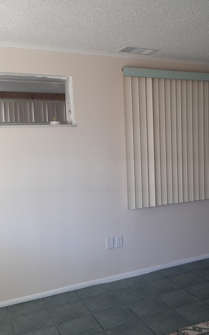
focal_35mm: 37
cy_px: 167
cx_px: 161
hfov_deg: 33.6
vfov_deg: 52.7
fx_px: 337
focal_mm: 3.93
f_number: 1.7
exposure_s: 1/50
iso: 100
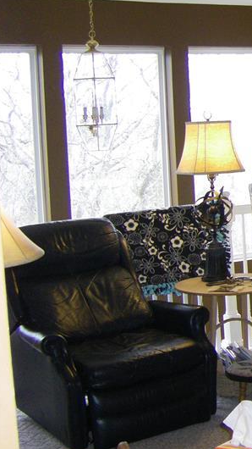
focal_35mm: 80
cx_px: 427
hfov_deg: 13.8
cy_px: 187
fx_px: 951
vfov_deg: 26.5
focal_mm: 6.3
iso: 250
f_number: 3.5
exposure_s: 1/50
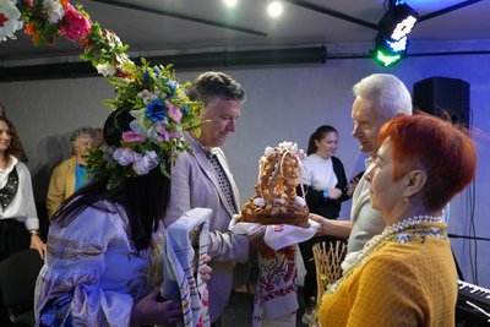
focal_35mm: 28
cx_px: 245
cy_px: 164
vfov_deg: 46.4
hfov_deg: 65.5
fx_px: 381
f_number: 4
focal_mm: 28
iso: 2500
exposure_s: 1/160
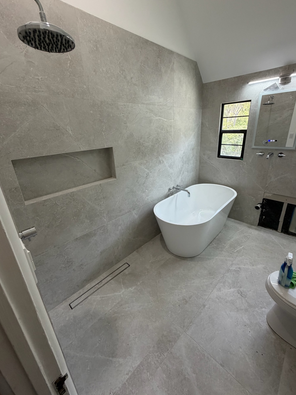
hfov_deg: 81.7
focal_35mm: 15
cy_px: 190
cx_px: 152
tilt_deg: -20.6
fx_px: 171
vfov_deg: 98.1
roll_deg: +2.6
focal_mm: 2.22
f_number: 2.2
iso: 250
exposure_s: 1/120
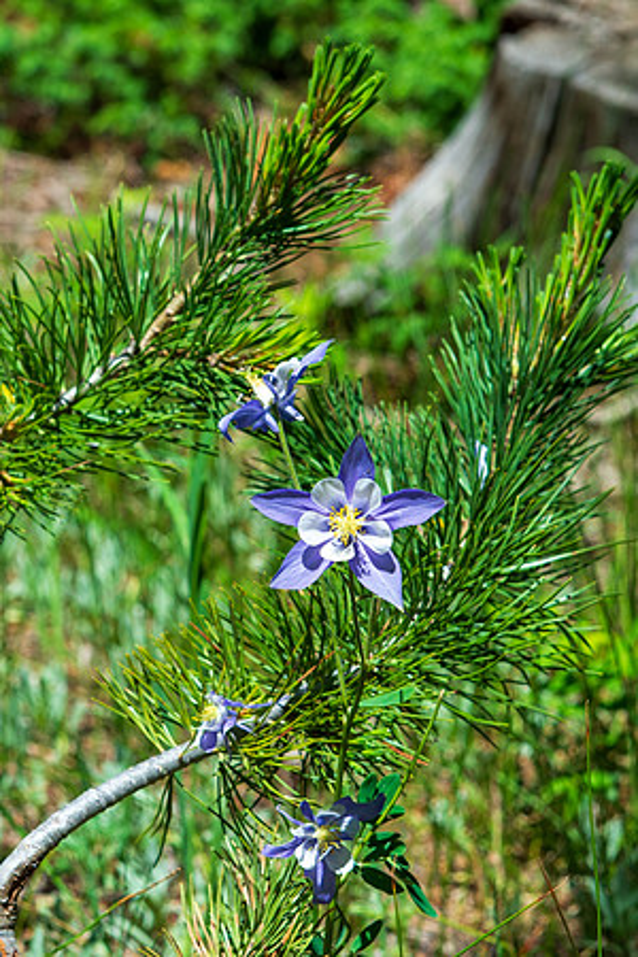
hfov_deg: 10.1
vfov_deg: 15.1
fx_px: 3604
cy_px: 538
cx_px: 326
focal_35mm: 136
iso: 360
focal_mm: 70
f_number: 9
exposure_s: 1/500
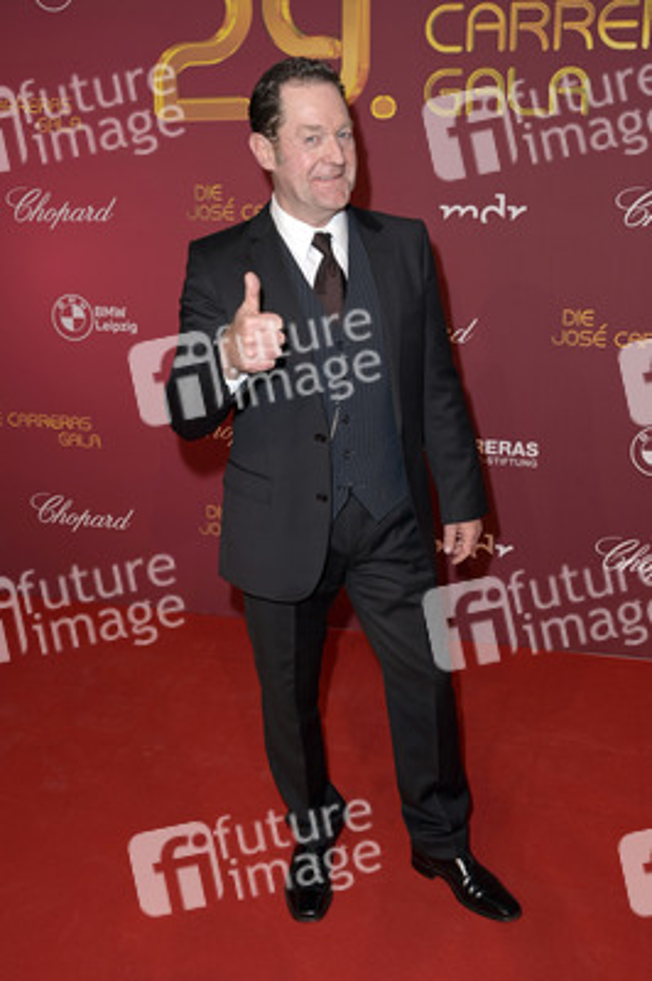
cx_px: 326
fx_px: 871
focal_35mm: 32
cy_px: 490
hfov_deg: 41.0
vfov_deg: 58.8
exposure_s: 1/250
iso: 640
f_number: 5.6
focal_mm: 32
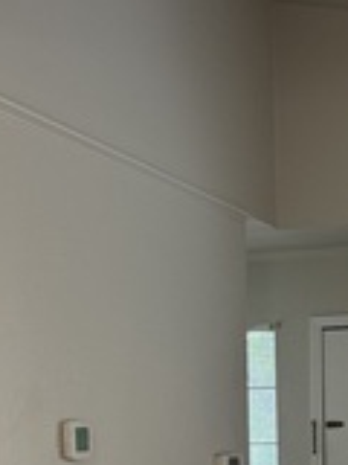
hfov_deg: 15.3
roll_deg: +1.9
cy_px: 462
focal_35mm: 96
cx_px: 252
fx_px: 1287
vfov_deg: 19.8
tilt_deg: -2.4
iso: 250
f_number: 1.78
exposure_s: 1/60
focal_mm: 6.76
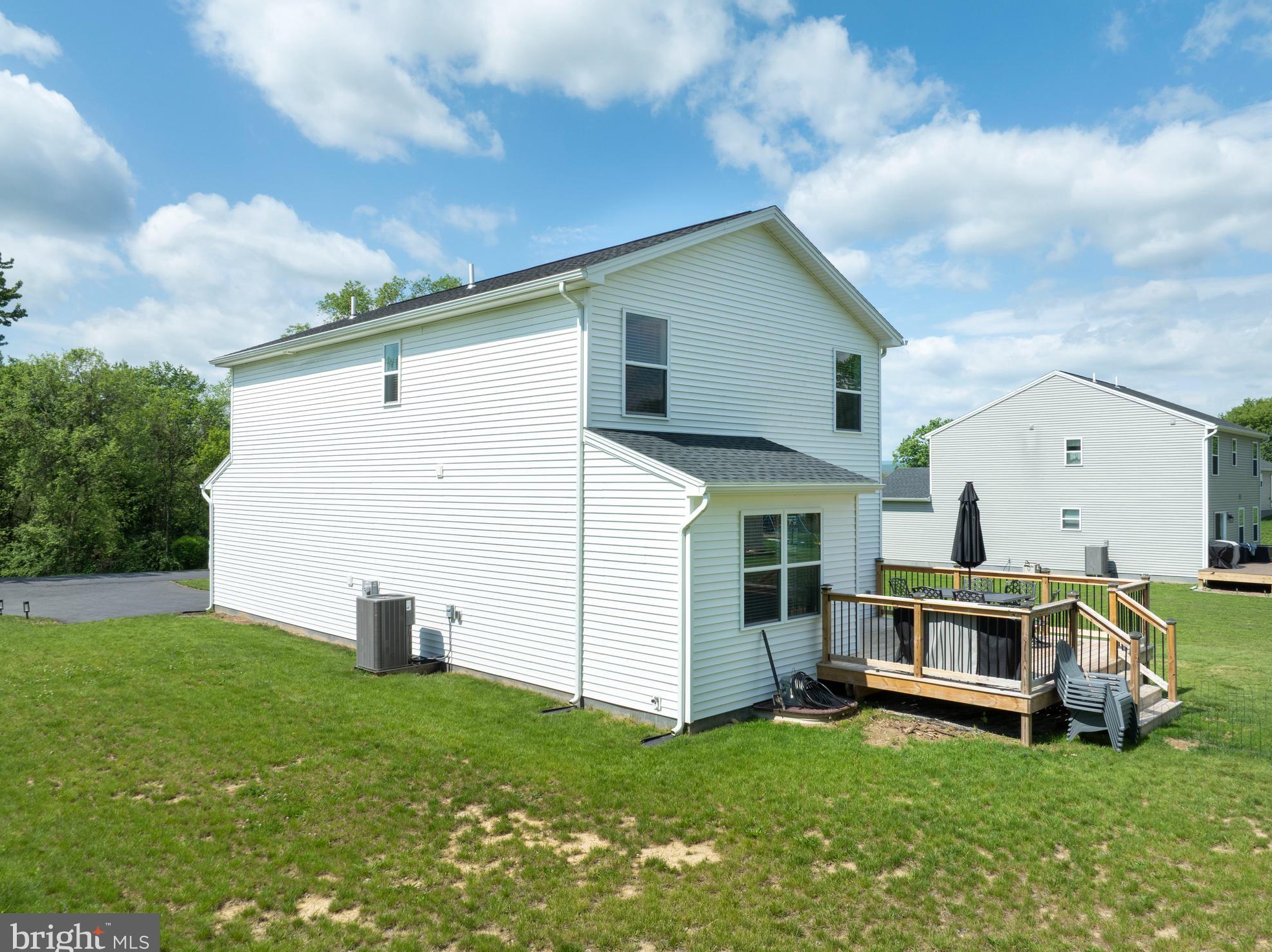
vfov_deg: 54.8
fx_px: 918
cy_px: 471
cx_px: 661
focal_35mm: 25
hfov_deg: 69.4
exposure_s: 1/320
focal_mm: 12.29
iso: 100
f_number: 7.1
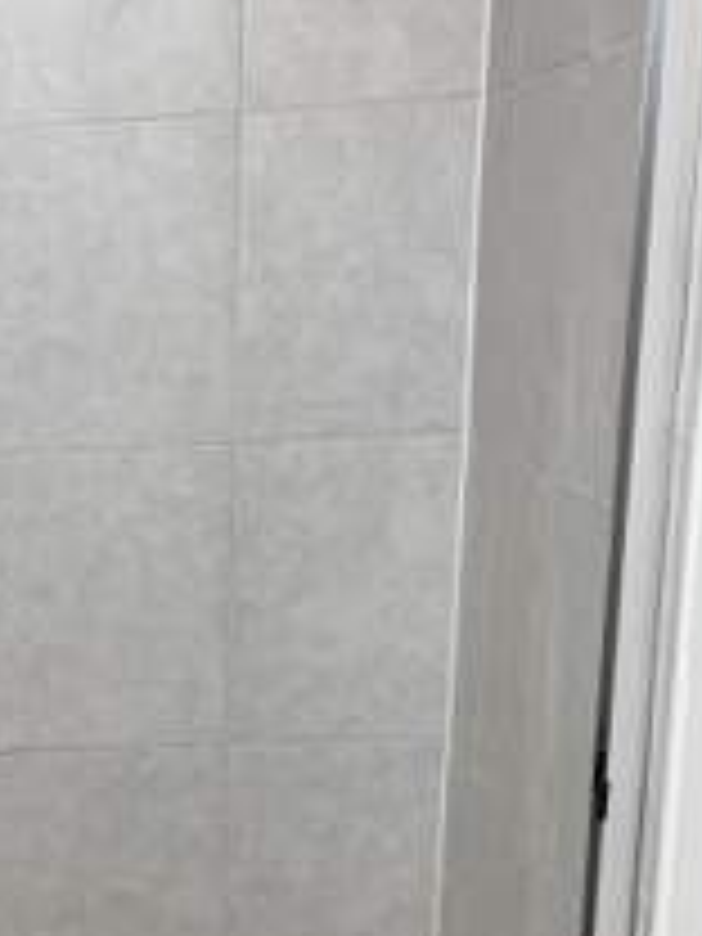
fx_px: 2163
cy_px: 1004
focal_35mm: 80
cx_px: -238
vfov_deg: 23.1
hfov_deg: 17.2
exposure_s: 1/121
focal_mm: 5.7
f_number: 1.5
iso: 100
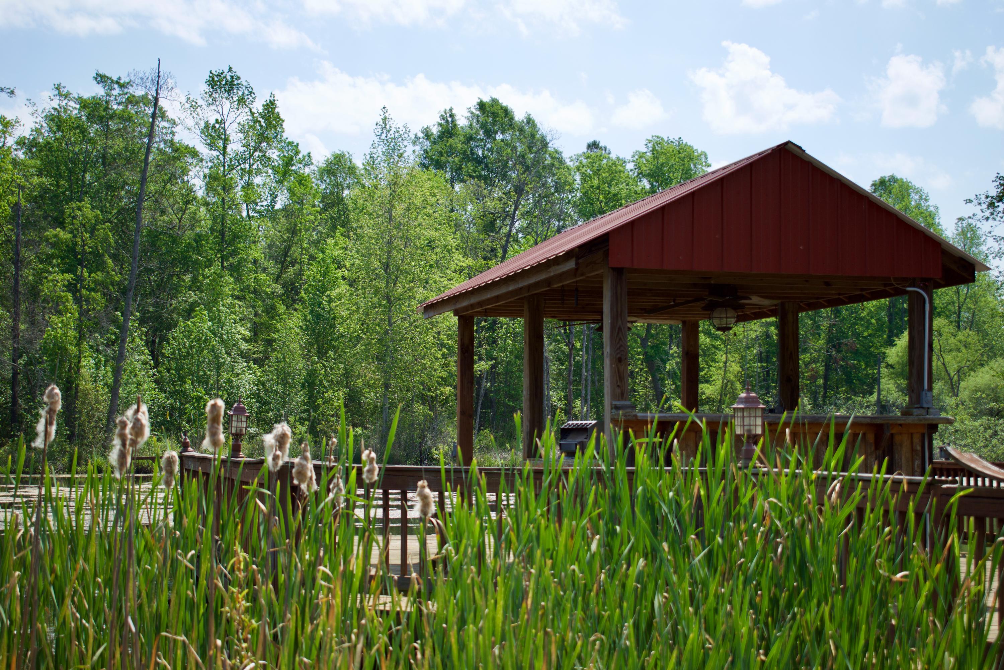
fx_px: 1673
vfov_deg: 22.6
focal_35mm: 60
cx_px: 502
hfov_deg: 33.4
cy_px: 335
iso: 100
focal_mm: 40
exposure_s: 1/640
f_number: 4.8
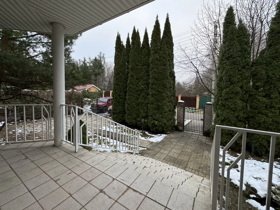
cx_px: 136
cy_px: 99
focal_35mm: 15
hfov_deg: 98.1
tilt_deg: -8.5
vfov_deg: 81.7
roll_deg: +0.9
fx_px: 121
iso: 125
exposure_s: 1/99
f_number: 2.2
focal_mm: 2.22
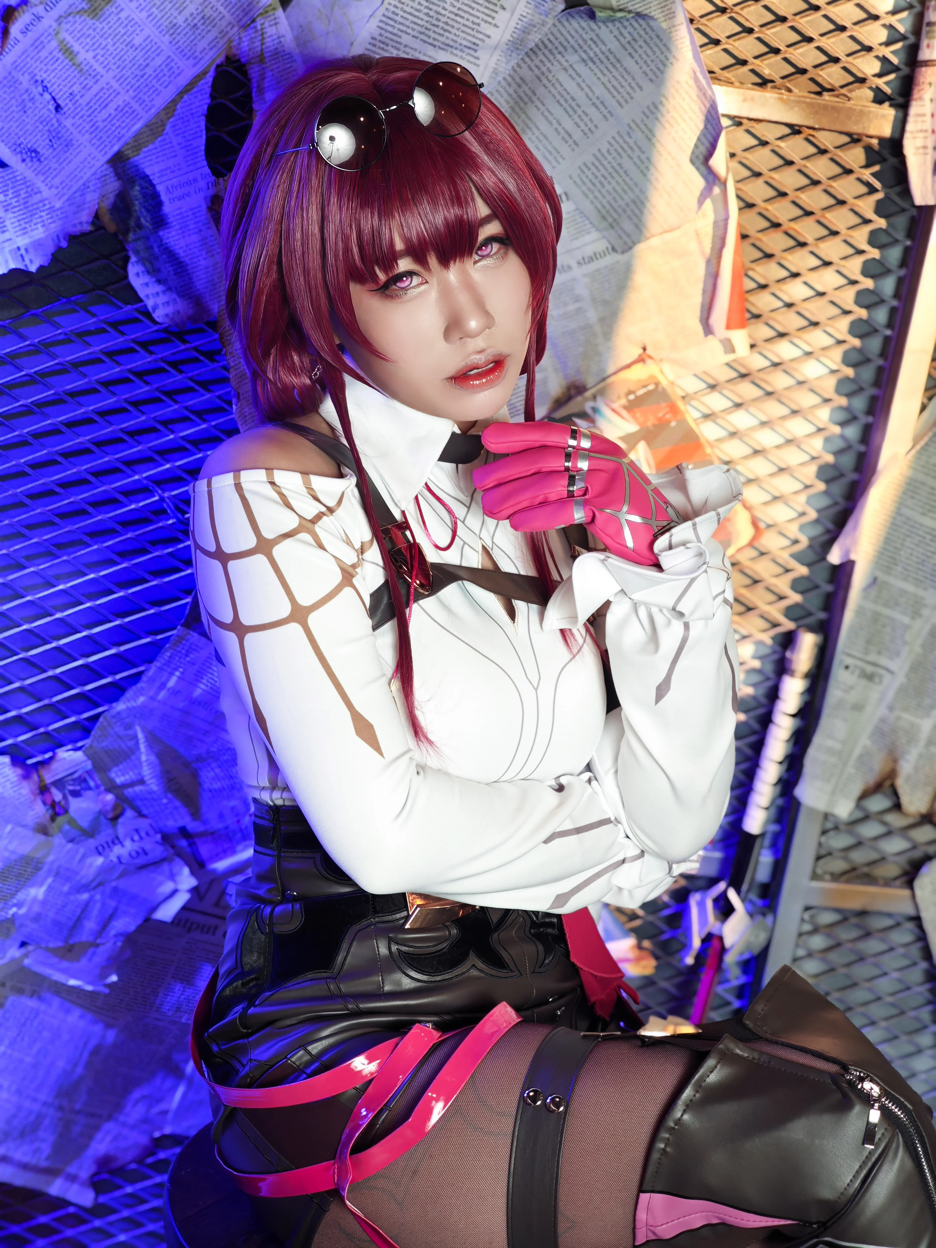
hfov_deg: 19.6
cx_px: 468
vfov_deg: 26.0
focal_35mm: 75
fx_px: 2704
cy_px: 624
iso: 125
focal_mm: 12.28
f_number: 1.8
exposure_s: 1/120
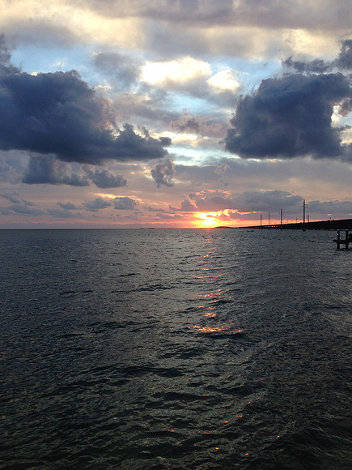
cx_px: 176
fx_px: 447
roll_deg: -1.1
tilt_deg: +1.1
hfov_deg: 42.9
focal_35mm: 33
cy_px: 235
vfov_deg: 55.4
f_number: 2.4
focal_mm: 4.12
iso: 50
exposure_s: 1/155
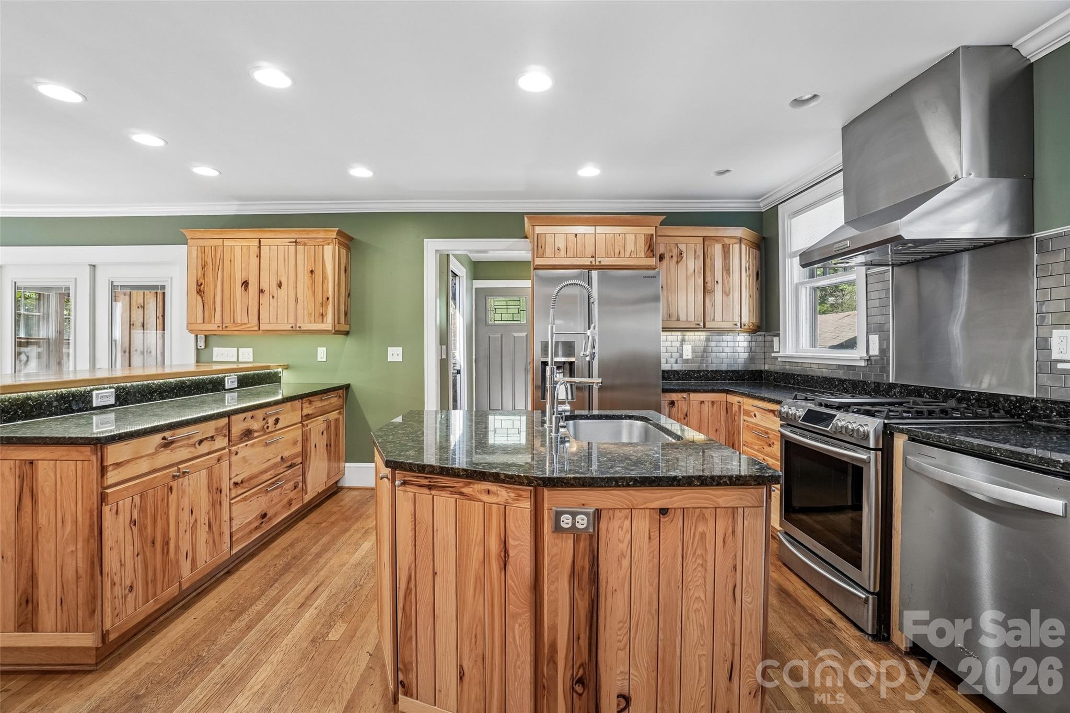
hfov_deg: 100.4
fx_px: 446
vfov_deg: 77.3
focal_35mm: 15
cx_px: 535
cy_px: 356
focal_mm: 10
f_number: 8
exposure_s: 1/8
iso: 400
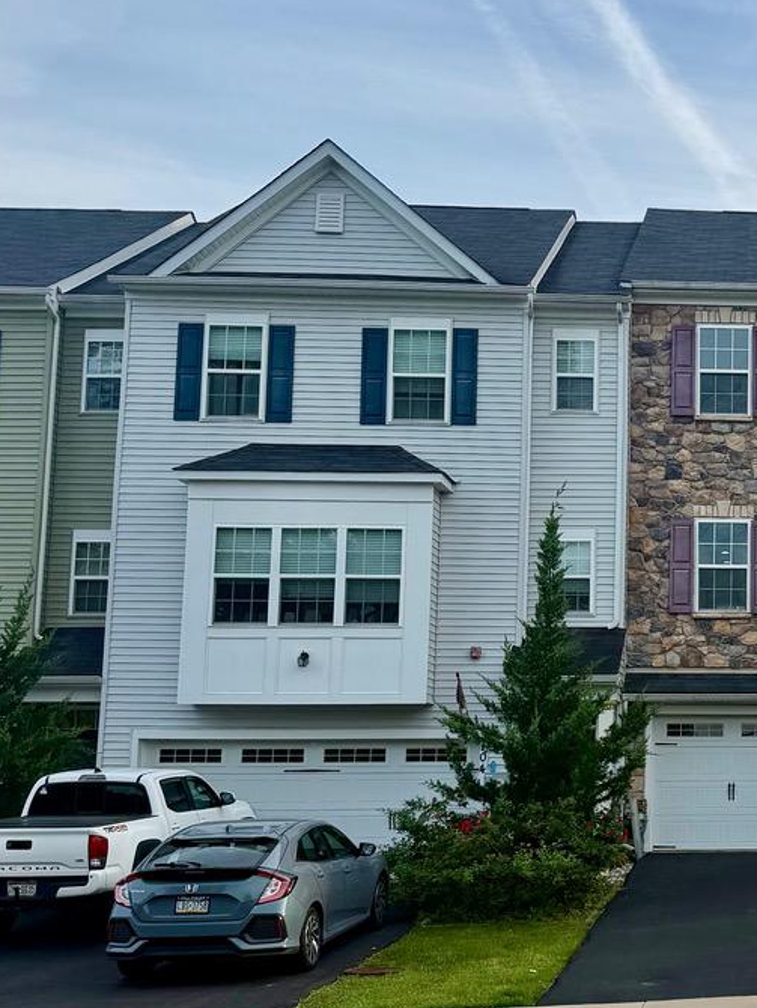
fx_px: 1603
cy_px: 594
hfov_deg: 24.6
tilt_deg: +7.8
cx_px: 852
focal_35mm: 55
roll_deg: +0.2
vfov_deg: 34.8
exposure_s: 1/1949
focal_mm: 6.76
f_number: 1.78
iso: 80
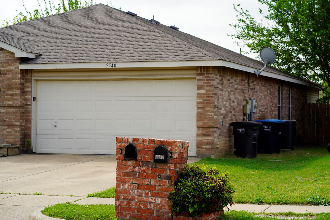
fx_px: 779
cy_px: 110
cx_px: 165
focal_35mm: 85
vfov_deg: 16.1
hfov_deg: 23.9
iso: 100
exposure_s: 1/125
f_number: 5.6
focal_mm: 85
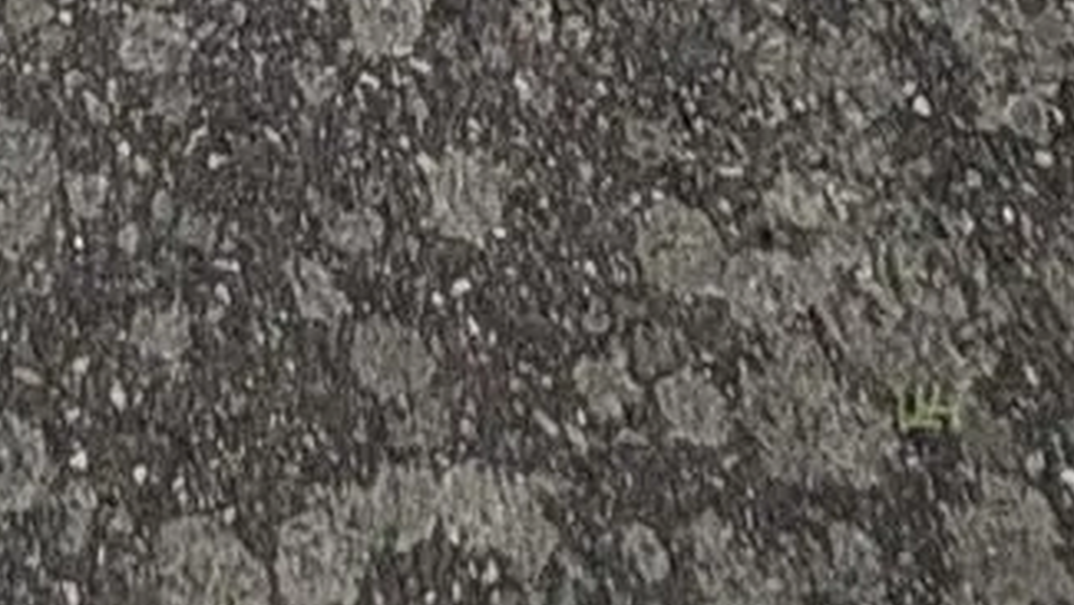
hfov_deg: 18.2
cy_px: -2886
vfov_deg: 5.4
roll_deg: +0.6
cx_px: -393
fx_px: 3076
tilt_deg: +0.5
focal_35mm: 108
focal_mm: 2.22
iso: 40
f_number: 2.2
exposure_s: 1/578
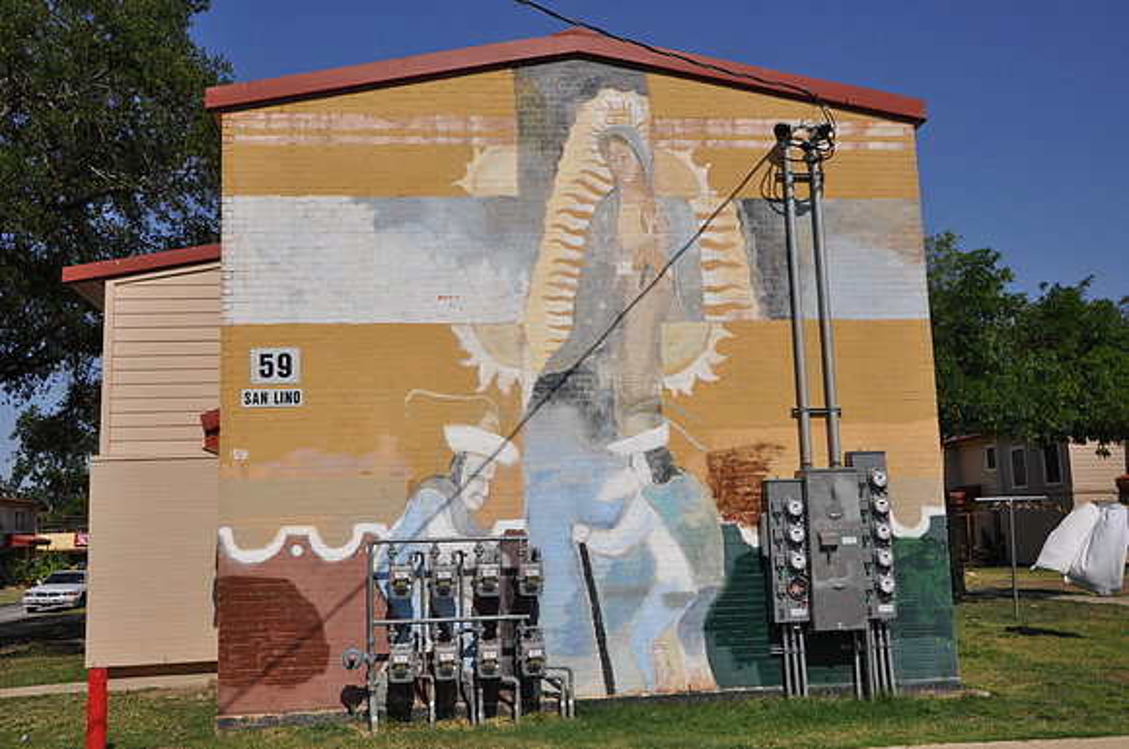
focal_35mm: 36
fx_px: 1127
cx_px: 564
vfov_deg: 36.8
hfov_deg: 53.2
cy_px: 374
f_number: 13
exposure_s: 1/160
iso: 200
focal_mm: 24
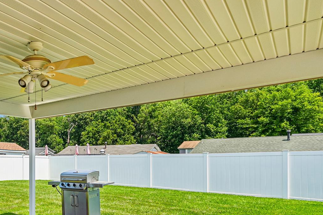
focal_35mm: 28
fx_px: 251
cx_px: 18
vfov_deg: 45.1
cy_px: 156
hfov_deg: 54.7
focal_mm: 14
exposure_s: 1/320
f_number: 8
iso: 100
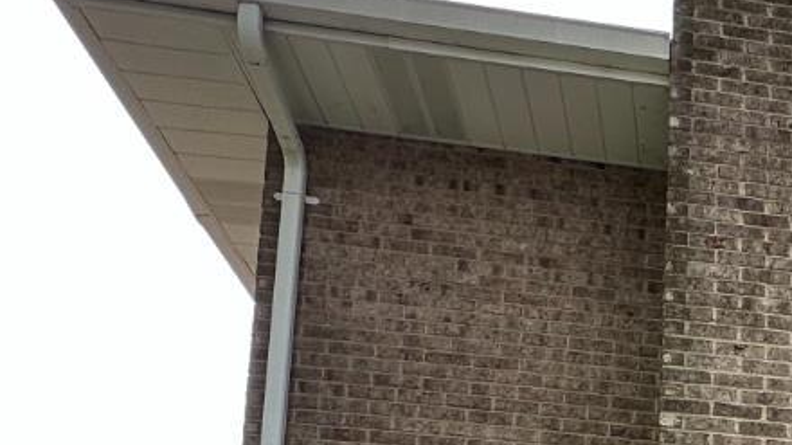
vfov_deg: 17.5
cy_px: 857
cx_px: 918
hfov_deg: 33.5
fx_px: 1092
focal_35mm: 52
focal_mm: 2.22
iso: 40
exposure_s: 1/255
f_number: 2.2
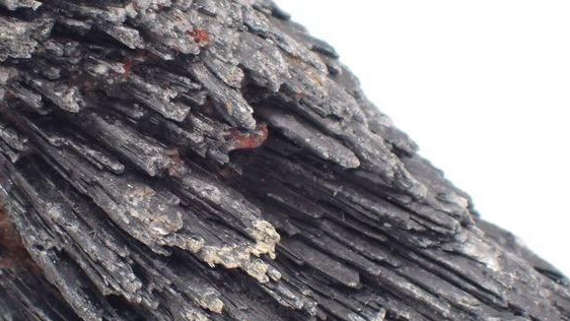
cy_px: 186
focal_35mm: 194
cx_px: 196
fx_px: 2932
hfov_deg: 11.1
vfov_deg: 6.3
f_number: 4.9
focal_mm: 18
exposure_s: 1/400
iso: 250
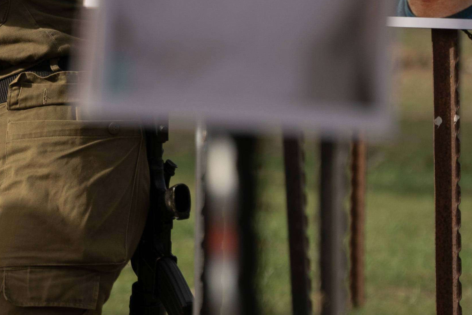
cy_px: -34
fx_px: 14082
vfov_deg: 1.3
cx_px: -154
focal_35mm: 1074
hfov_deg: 1.9
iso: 100
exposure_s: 1/320
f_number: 8
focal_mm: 300
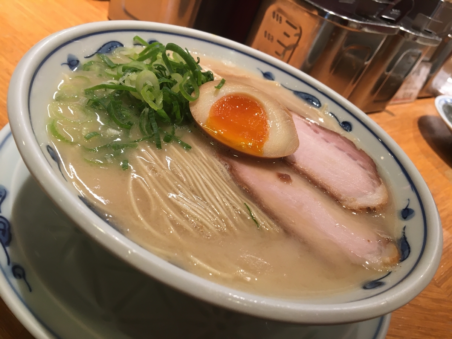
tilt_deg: -34.9
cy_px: 170
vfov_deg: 48.2
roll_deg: -24.9
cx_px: 226
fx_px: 379
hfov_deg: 61.7
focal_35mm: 29
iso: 80
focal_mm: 4.15
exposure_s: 1/33
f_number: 2.2
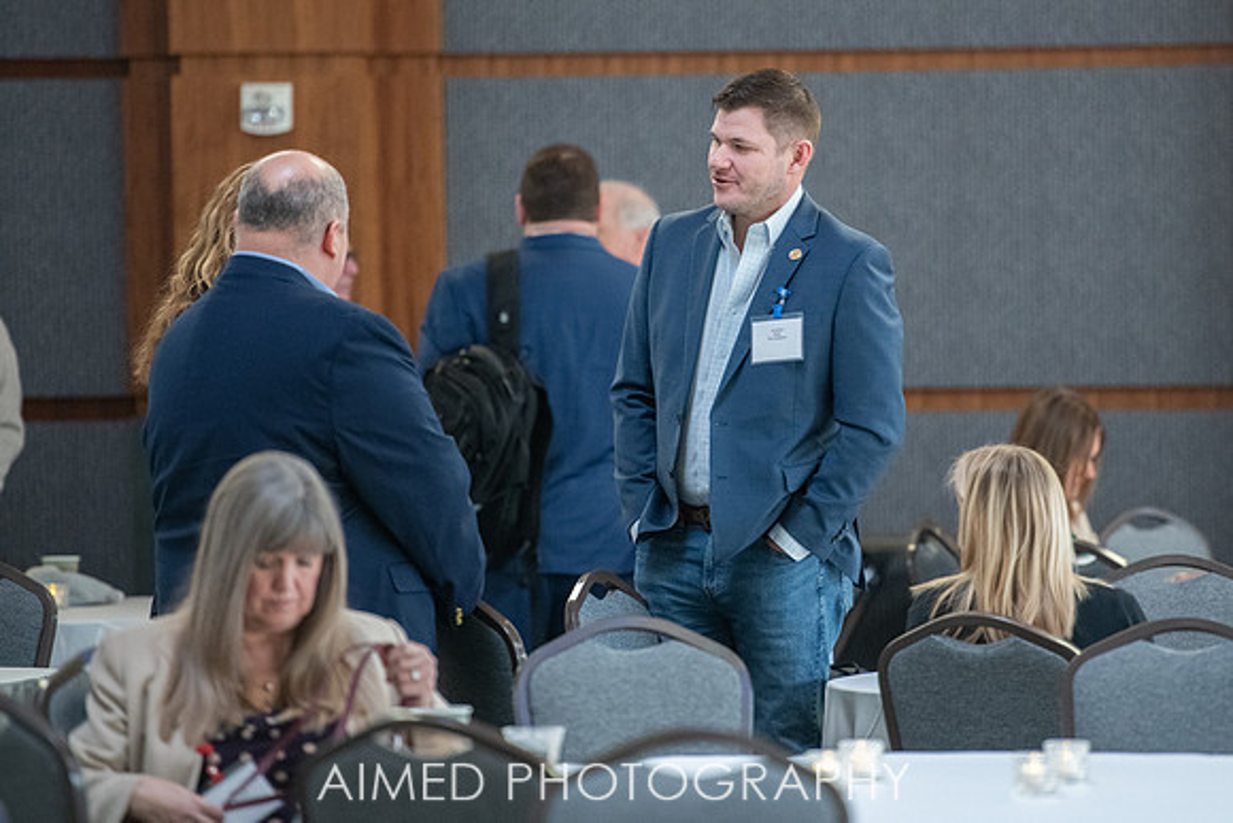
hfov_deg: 8.2
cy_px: 339
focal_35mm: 252
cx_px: 769
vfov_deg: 5.5
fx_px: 8626
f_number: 2.8
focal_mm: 200
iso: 2000
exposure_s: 1/200
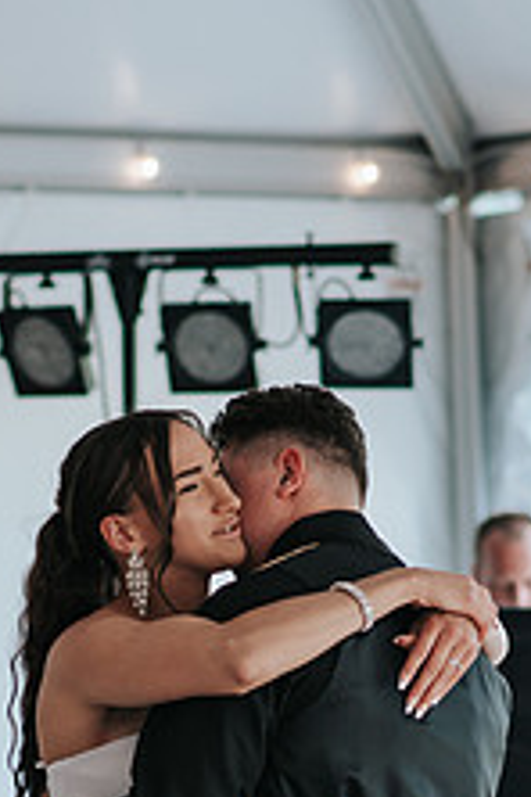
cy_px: 797
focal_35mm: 259
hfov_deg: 5.3
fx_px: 5730
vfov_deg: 7.9
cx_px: 197
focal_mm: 85
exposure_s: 1/250
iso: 100
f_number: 2.5
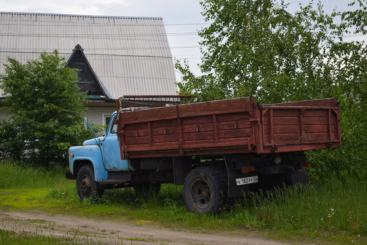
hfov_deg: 35.1
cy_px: 122
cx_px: 184
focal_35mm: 57
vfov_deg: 23.8
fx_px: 581
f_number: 5
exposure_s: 1/250
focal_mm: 38
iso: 400
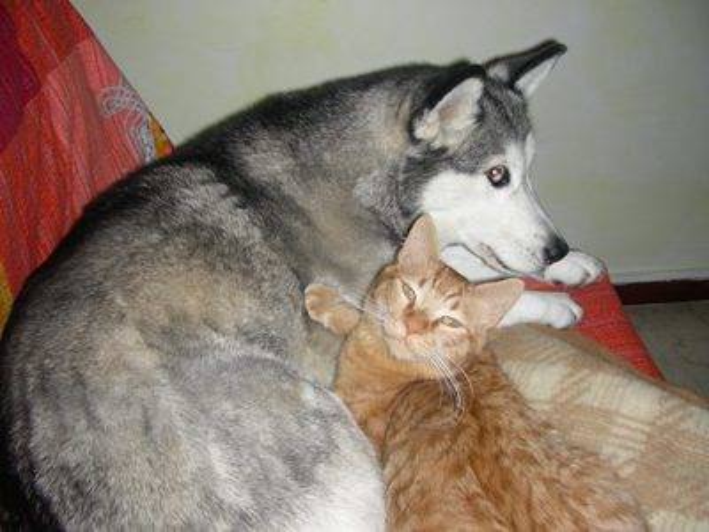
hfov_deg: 49.0
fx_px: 778
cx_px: 354
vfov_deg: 37.7
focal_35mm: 38
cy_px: 266
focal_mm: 6.3
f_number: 3.5
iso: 50
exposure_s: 1/60.1
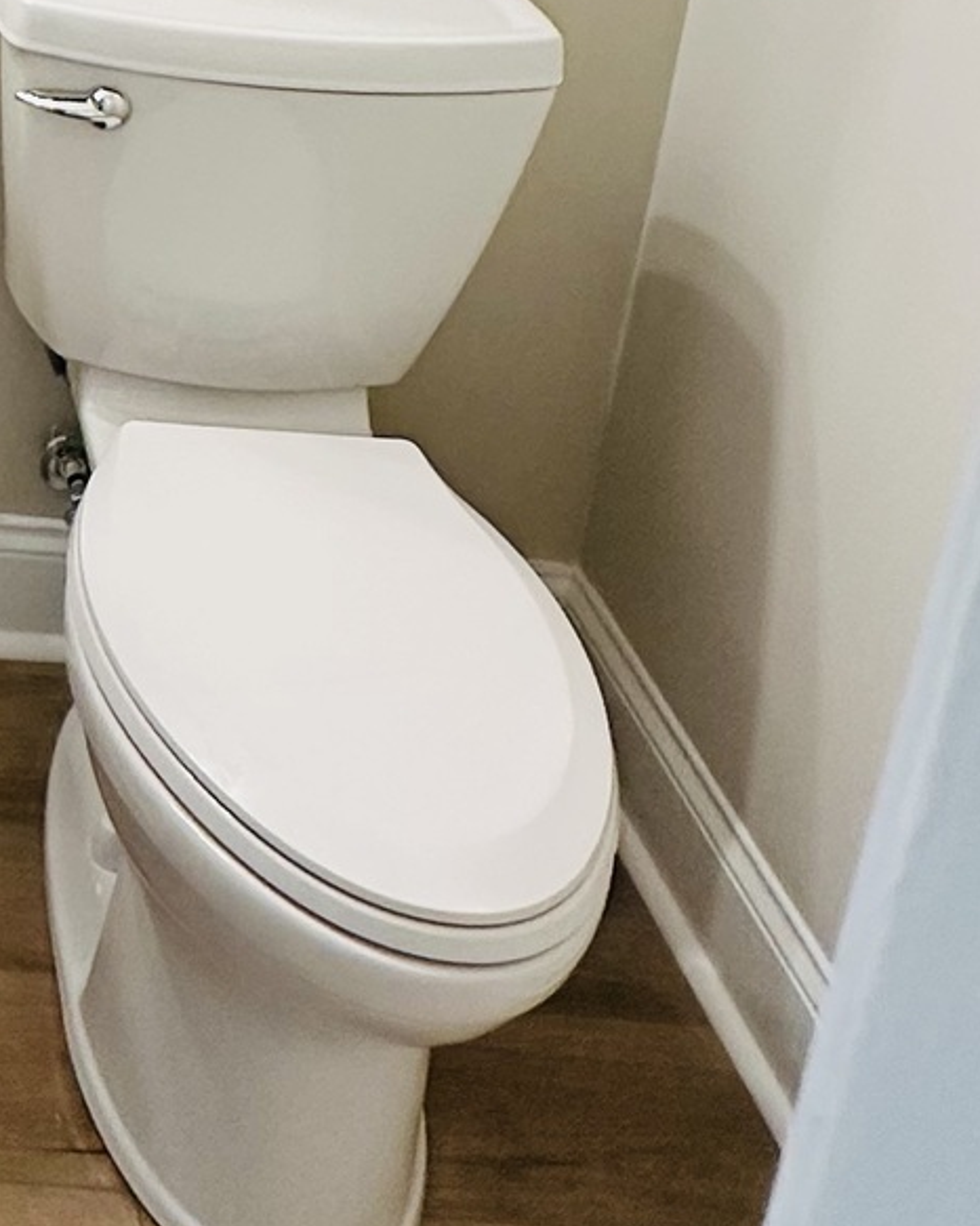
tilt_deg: -15.1
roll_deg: -1.7
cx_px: -408
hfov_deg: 23.6
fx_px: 1959
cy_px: -267
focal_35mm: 54
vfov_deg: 29.6
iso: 200
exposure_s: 1/60
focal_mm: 2.22
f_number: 2.2
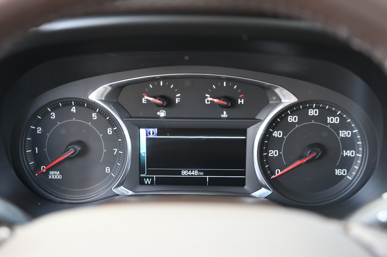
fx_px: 505
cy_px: 128
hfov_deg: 41.9
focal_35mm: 47
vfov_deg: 28.6
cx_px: 194
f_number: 4
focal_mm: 47
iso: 1600
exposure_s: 1/125
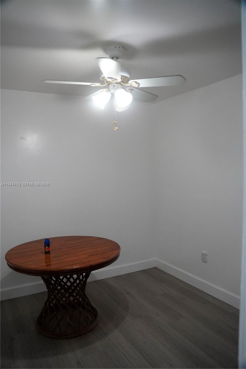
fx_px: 262
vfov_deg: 70.5
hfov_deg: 50.4
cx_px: 123
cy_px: 184
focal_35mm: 26
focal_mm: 17
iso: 4000
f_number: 2.8
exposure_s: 1/160
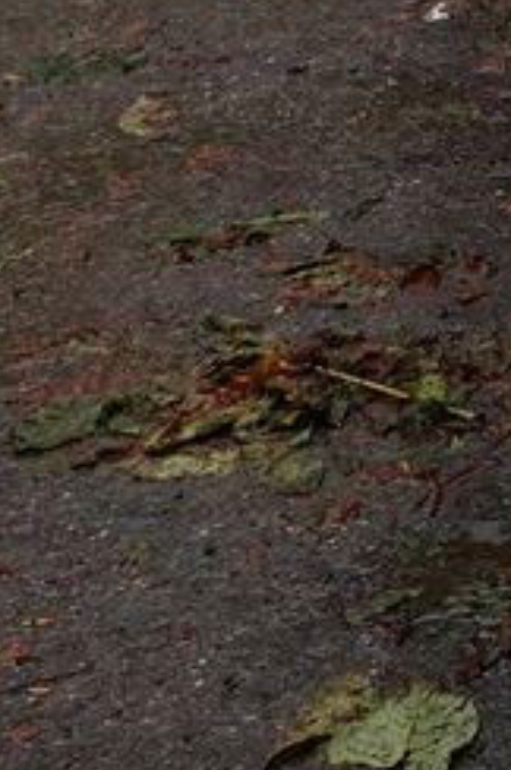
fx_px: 4206
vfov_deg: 9.4
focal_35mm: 197
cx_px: 2391
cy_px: -1057
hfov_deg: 5.5
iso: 800
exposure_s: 1/100
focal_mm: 24
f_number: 11
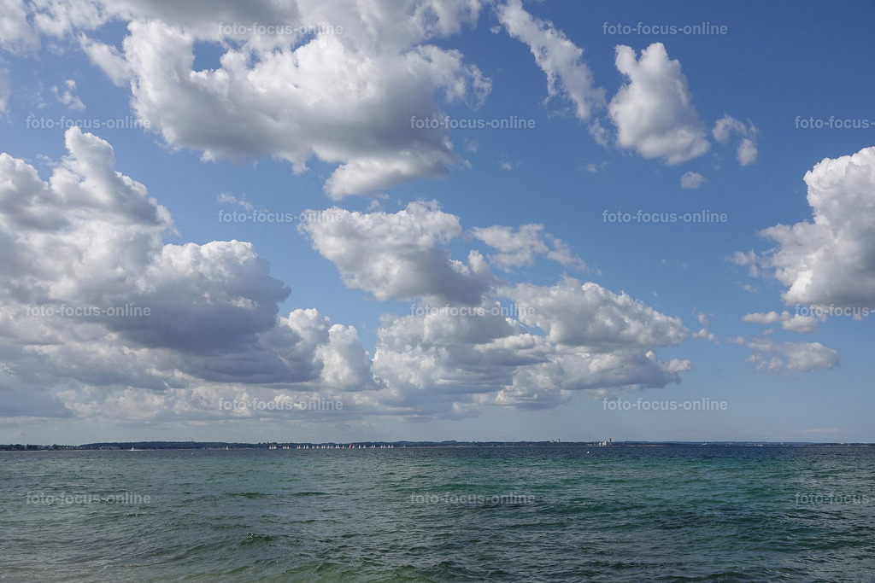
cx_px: 438
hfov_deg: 60.3
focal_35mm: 31
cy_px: 292
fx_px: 754
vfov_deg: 42.3
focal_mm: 11.51
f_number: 5
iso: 100
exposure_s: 1/1000
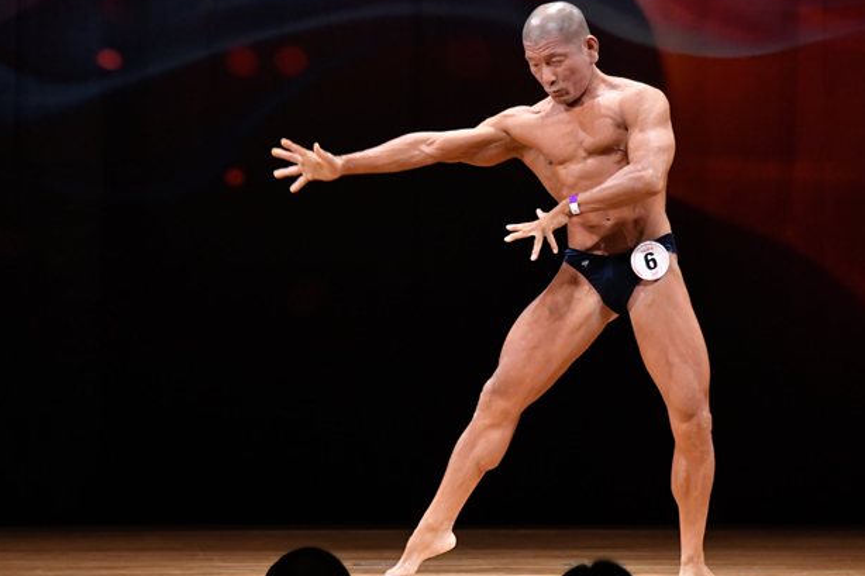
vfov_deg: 4.3
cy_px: 275
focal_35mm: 322
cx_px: 518
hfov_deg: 6.4
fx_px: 7734
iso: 4000
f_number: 5.6
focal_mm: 170
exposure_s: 1/400
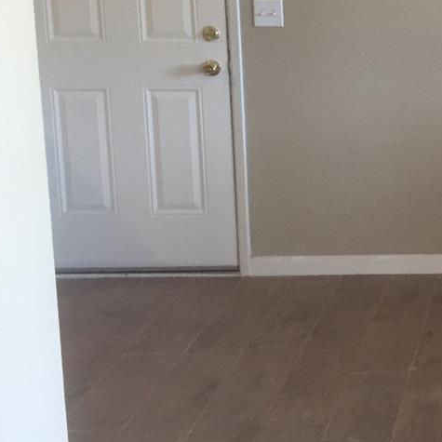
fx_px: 1170
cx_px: 625
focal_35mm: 81
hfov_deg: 19.2
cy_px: 134
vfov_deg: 21.3
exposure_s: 1/30
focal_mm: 4.15
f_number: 2.2
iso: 100
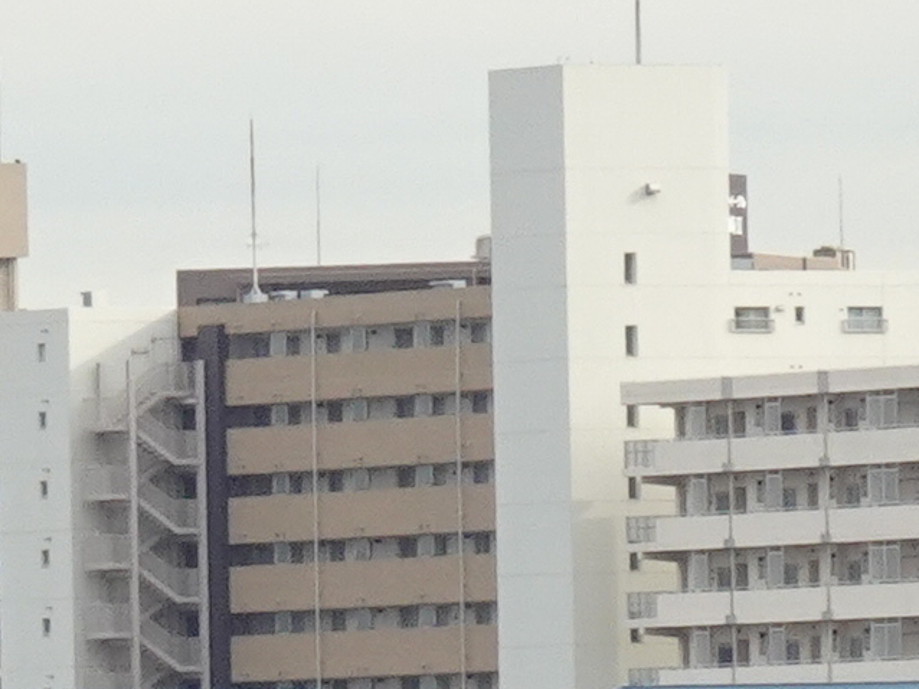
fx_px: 22160
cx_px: 308
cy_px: 1090
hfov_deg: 2.4
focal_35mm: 835
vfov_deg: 1.8
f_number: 5.6
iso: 100
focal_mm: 23.22
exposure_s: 1/200
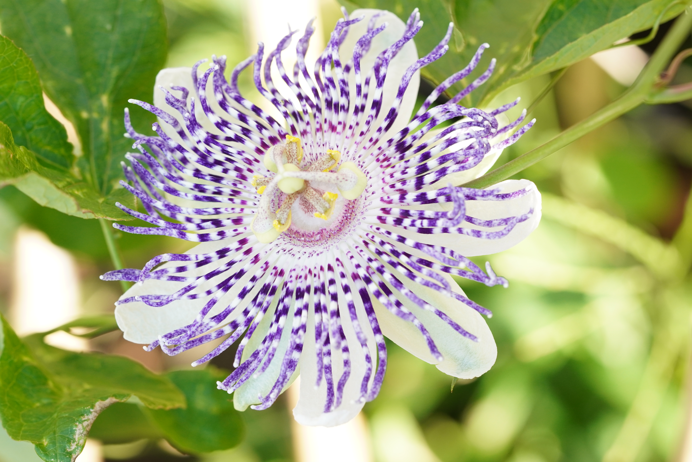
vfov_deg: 10.2
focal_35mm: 135
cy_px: 231
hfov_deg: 15.2
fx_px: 2595
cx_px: 346
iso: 640
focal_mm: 90
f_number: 5.6
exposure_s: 1/160
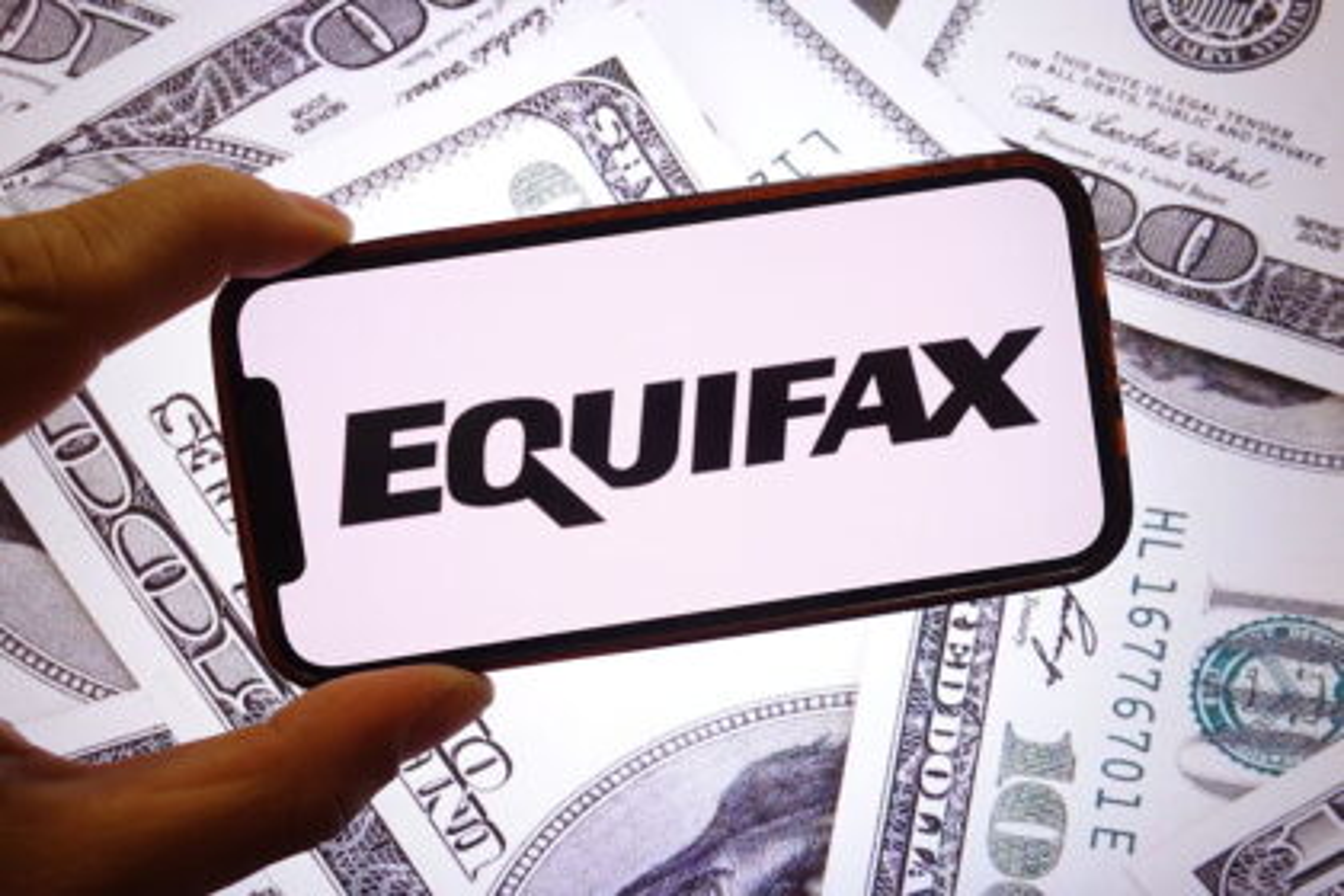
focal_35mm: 28
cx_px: 672
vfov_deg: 46.4
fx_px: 1045
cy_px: 448
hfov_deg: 65.5
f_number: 2.8
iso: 400
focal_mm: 10.4
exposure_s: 1/100
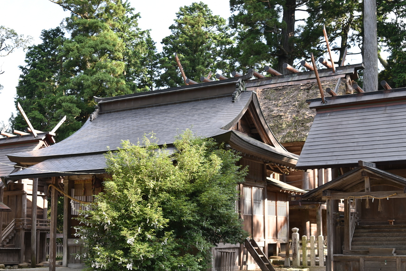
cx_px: 209
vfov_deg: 28.6
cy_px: 162
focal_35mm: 47
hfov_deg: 41.9
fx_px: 530
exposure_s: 1/100
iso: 100
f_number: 5
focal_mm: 28
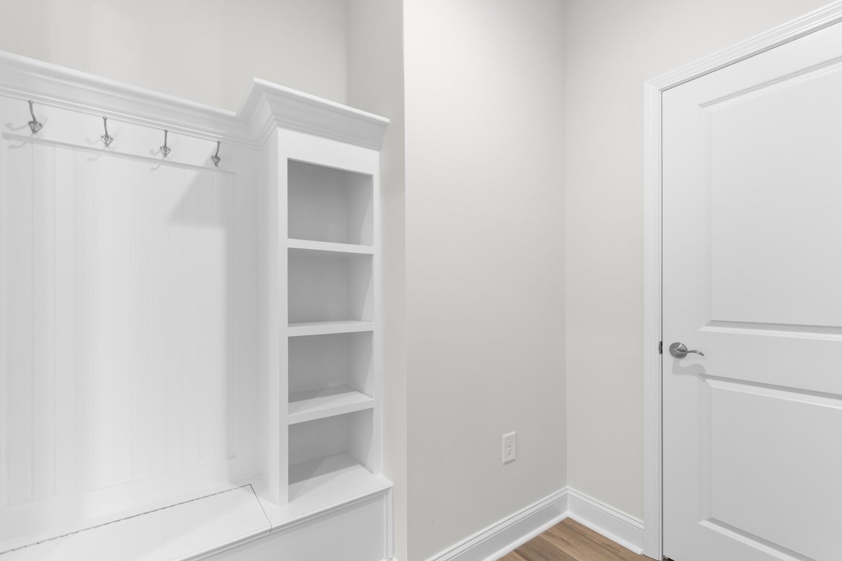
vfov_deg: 77.3
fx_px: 351
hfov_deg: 100.4
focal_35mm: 15
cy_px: 280
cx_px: 421
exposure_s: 1/4
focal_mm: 10
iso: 100
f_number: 4.5
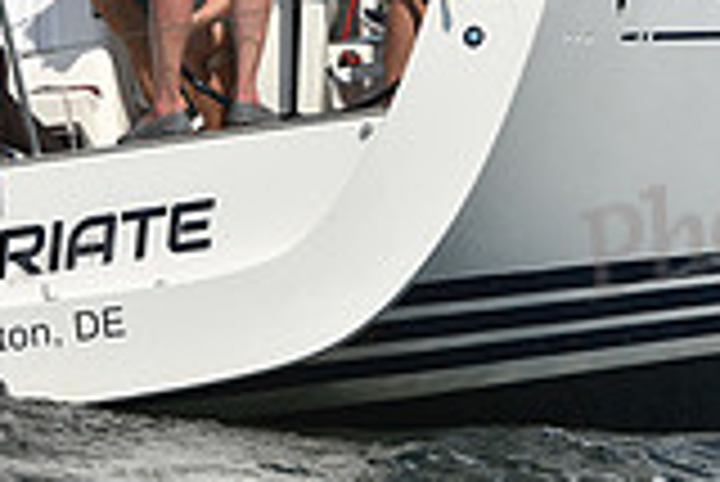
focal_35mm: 434
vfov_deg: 3.2
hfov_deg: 4.7
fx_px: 8688
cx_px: 351
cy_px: 11
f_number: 9
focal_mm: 120
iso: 250
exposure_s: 1/1250
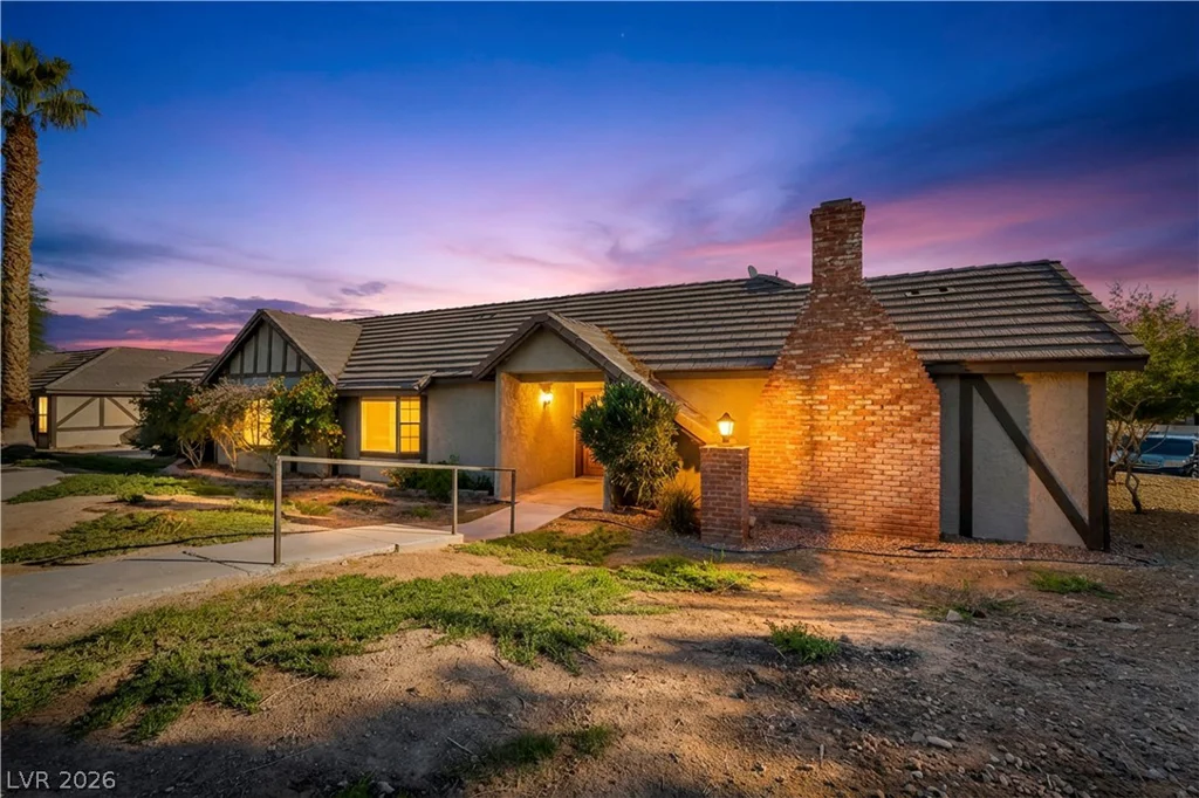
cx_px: 600
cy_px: 399
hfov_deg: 104.3
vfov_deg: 81.2
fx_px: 466
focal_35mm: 14
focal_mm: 14
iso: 320
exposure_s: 1/2000
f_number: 8
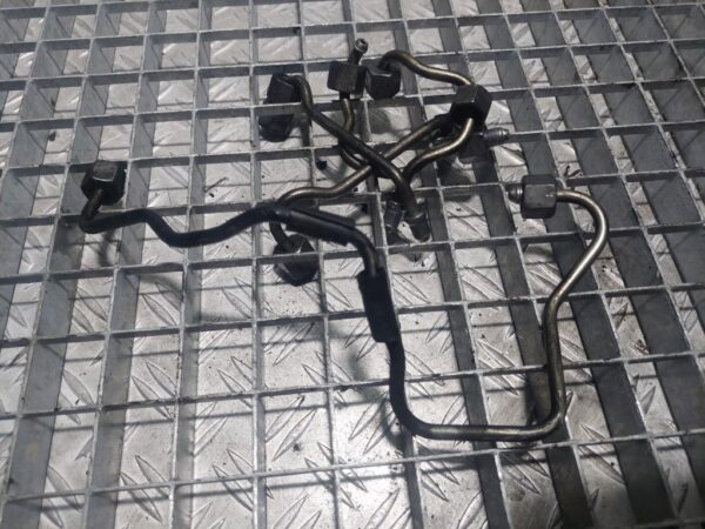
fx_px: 509
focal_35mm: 25
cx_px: 352
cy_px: 264
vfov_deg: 54.9
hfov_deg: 69.4
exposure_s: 1/100
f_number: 1.8
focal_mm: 5.23
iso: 64
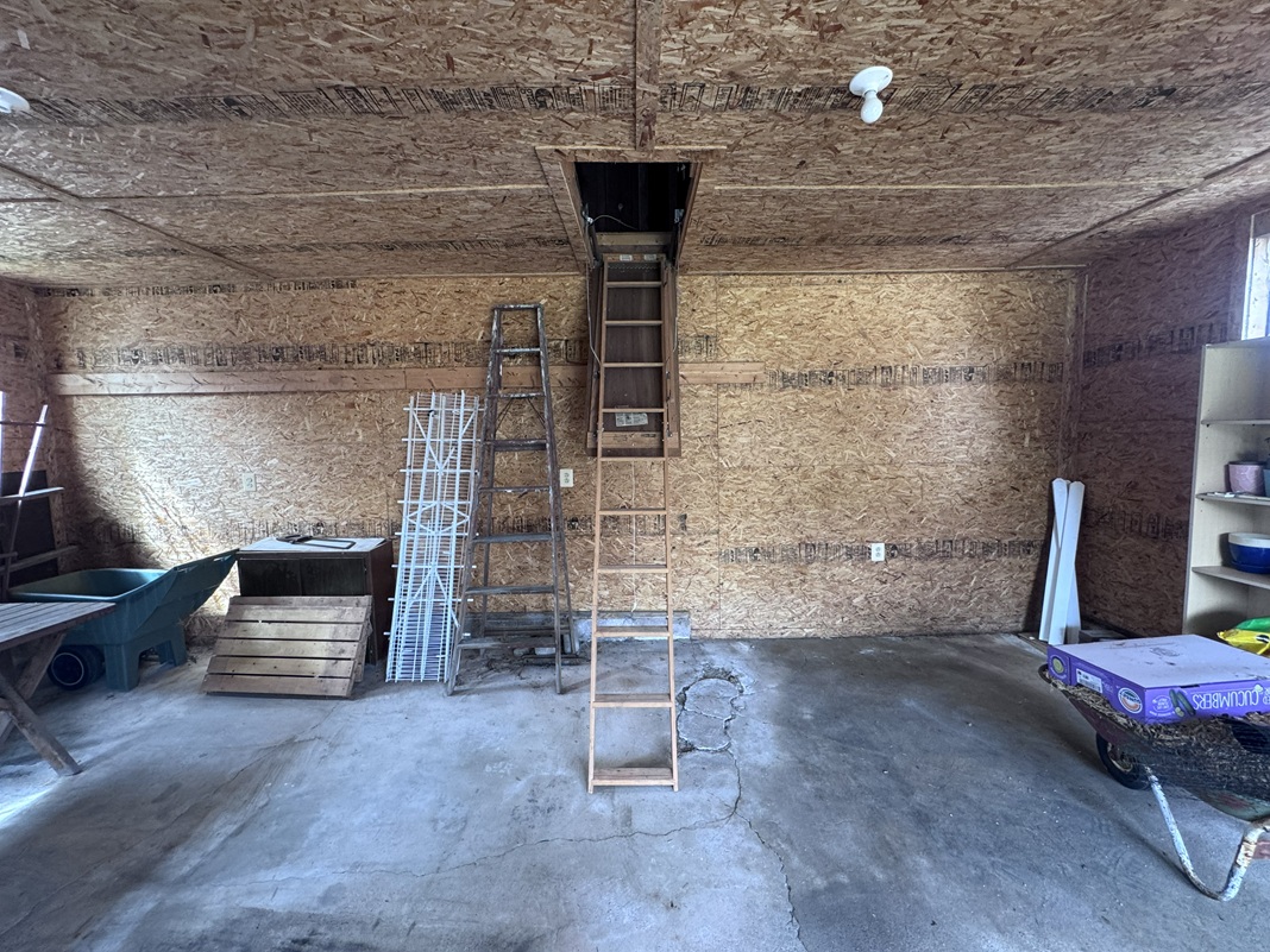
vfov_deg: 85.7
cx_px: 635
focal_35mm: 14
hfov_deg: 102.1
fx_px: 514
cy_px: 476
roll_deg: -0.1
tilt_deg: -6.1
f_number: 2.2
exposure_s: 1/99
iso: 200
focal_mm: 2.22
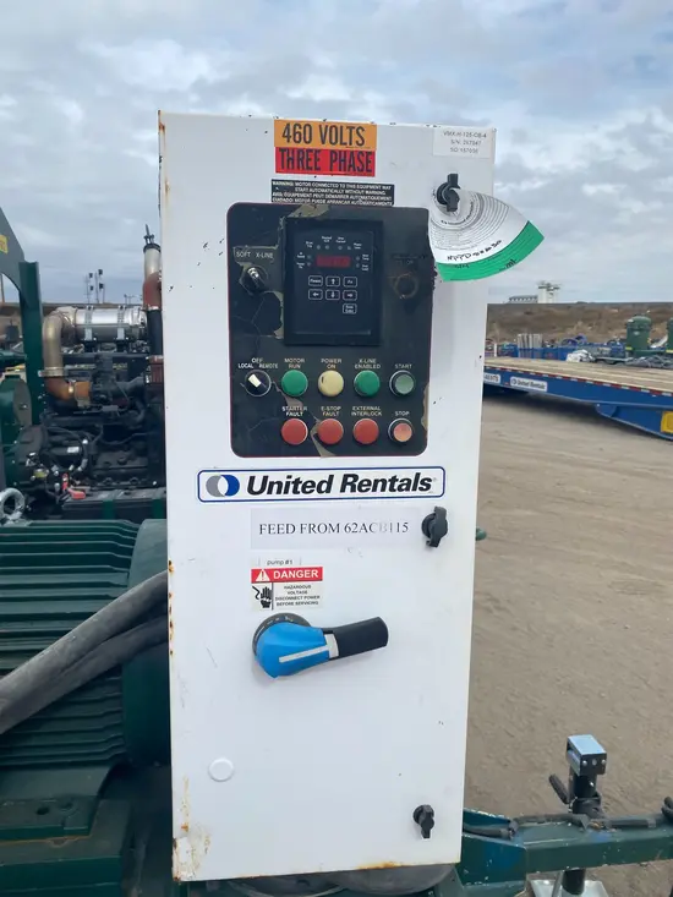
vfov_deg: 67.3
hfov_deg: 53.1
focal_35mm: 26
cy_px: 448
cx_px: 336
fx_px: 674
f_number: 1.8
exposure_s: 1/3846
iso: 32
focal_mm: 4.25
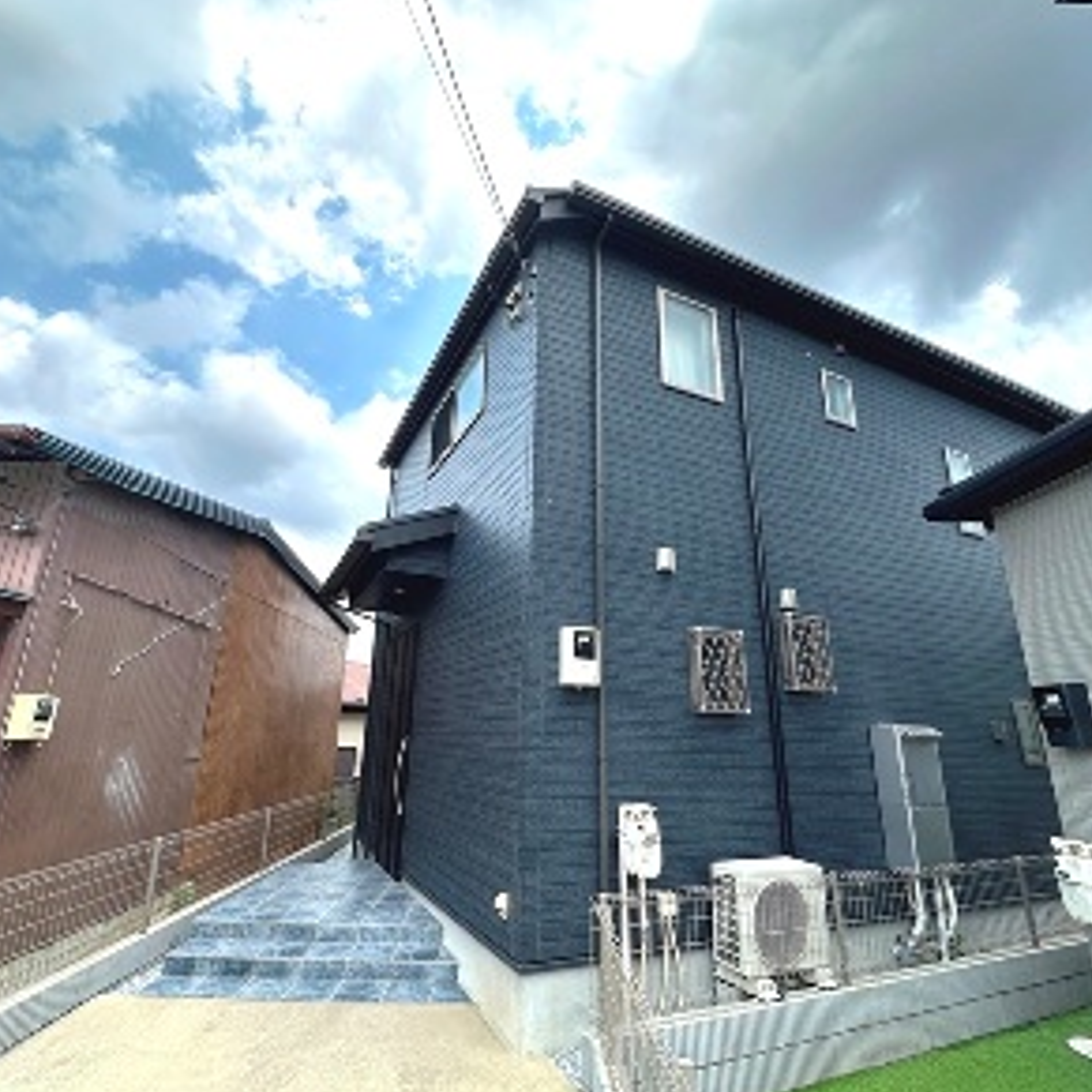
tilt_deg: +17.1
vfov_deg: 84.0
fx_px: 607
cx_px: 525
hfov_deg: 83.9
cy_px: 552
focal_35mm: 17
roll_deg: -1.4
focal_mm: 2.22
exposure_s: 1/764
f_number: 2.2
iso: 40
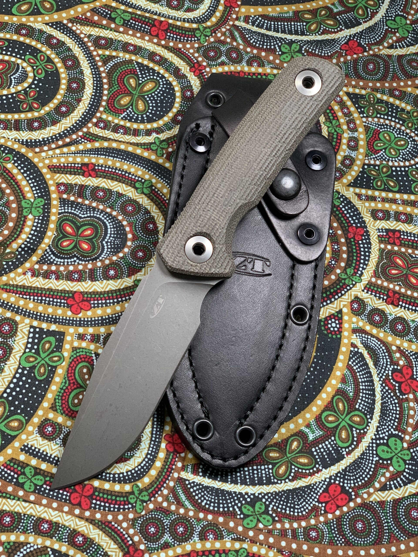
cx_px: 209
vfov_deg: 36.8
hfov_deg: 28.0
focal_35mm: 52
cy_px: 278
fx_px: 837
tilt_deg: -64.2
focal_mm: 6
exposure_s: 1/60
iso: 200
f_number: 2.4
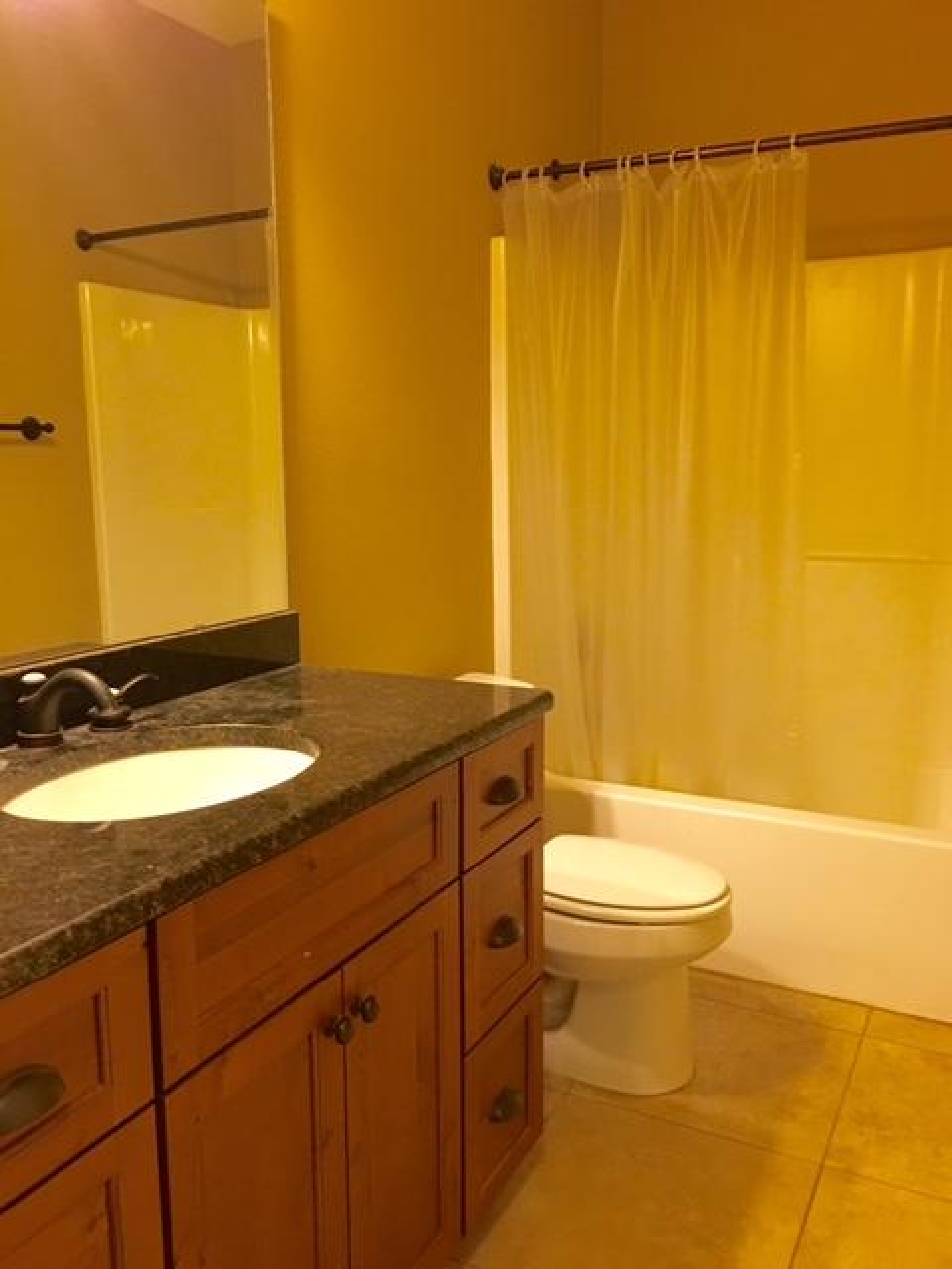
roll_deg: +0.8
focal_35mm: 29
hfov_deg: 48.2
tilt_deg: -8.7
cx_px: 476
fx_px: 1063
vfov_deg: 61.7
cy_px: 634
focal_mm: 4.15
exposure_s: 1/10
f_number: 2.2
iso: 80
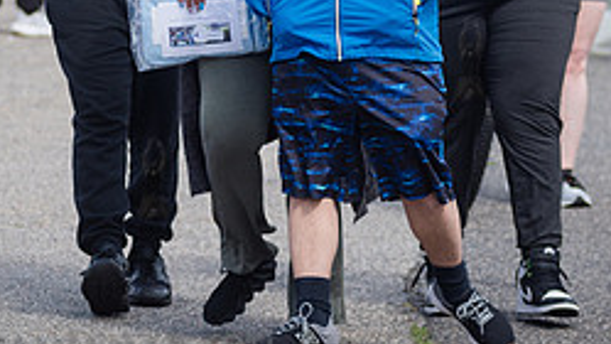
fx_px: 6285
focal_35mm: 388
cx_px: 181
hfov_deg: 5.6
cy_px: -29
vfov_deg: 3.1
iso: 200
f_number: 3.5
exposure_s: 1/1000
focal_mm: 125
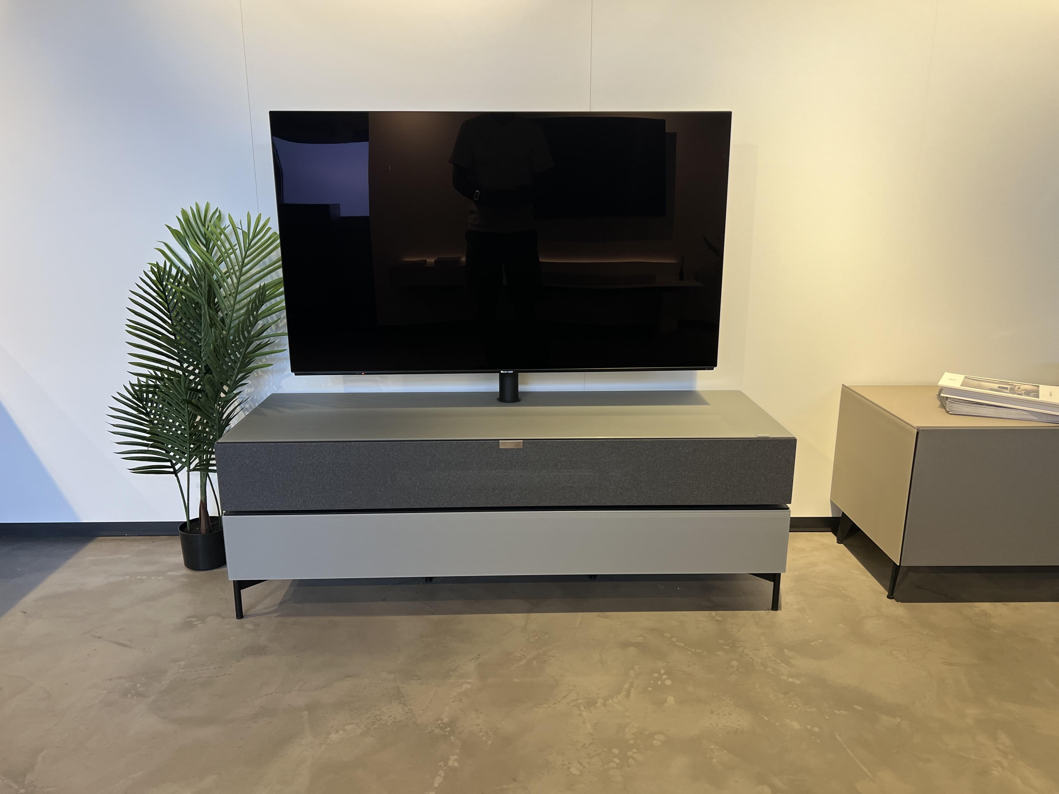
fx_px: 795
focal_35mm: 26
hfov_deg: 67.3
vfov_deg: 53.1
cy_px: 397
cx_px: 530
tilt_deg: -14.6
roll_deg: -0.3
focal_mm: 5.7
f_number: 1.5
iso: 80
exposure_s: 1/100
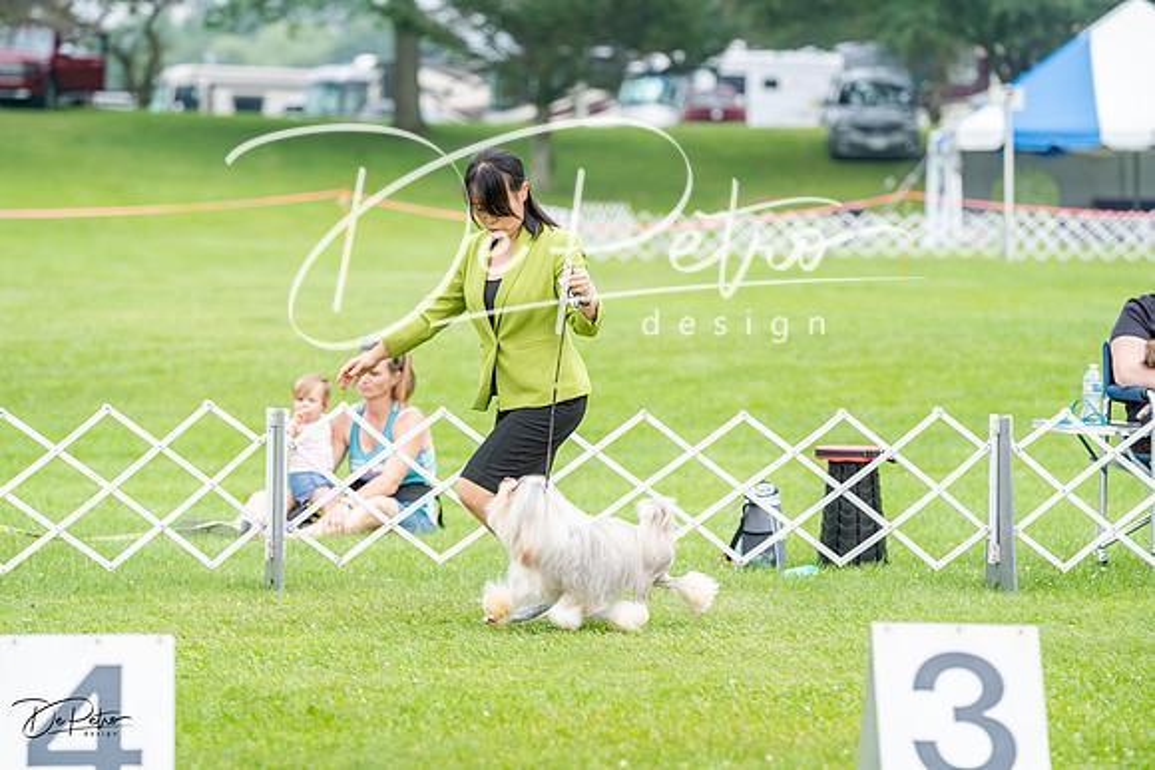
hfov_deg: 12.3
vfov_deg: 8.2
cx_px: 578
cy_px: 385
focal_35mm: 167
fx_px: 5359
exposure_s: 1/400
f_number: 4.5
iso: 400
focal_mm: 167
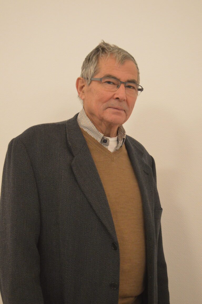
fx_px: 481
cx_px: 101
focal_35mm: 57
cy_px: 152
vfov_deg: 35.1
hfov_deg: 23.7
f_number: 4.8
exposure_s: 1/60
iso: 2000
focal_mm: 38
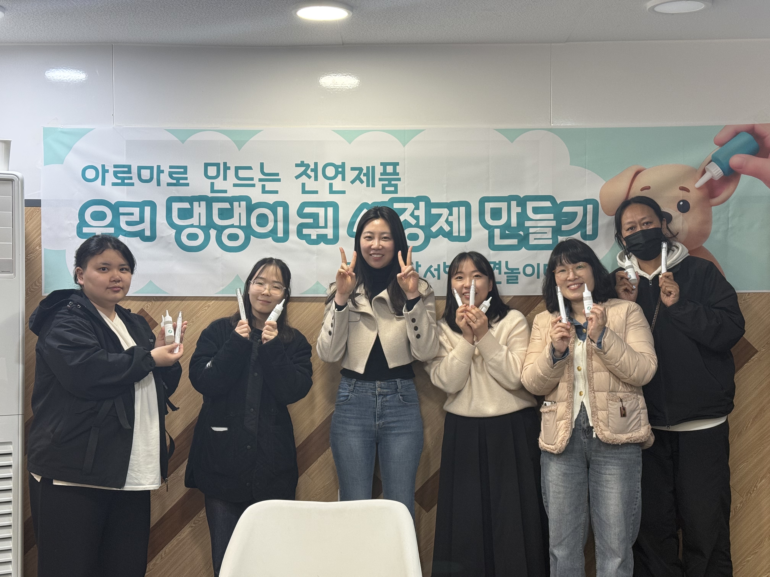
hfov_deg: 39.7
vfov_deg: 30.3
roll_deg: +0.1
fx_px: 1068
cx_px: 385
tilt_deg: +0.0
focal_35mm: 48
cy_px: 288
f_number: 1.78
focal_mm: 6.76
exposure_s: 1/60
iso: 80
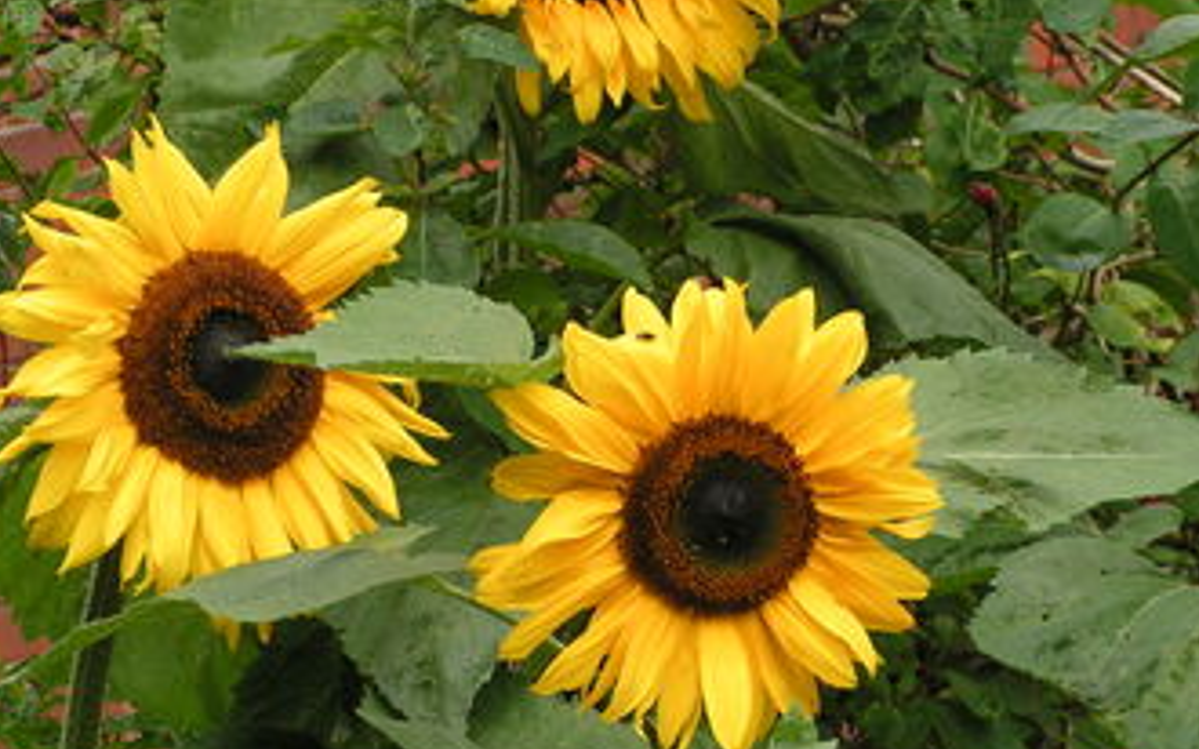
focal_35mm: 247
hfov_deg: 8.5
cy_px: 245
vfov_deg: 5.3
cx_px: 518
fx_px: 8068
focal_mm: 26.3
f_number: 4.5
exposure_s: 1/160
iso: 50
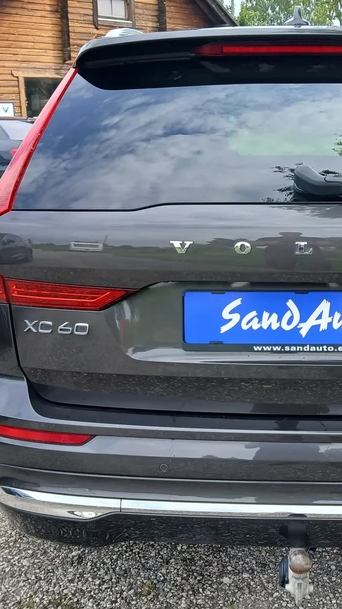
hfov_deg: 26.7
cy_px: 316
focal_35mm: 44
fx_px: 710
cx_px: 264
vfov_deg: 46.4
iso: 20
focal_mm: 3.98
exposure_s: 1/119
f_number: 1.8
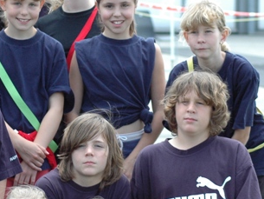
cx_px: 57
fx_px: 2075
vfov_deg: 5.5
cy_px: 58
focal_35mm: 272
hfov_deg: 7.3
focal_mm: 90
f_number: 5.6
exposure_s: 1/500
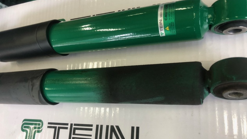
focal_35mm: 31
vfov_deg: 37.7
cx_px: 125
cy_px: 79
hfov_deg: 62.6
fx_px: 203
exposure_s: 1/25
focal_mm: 3.99
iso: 32
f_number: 1.8
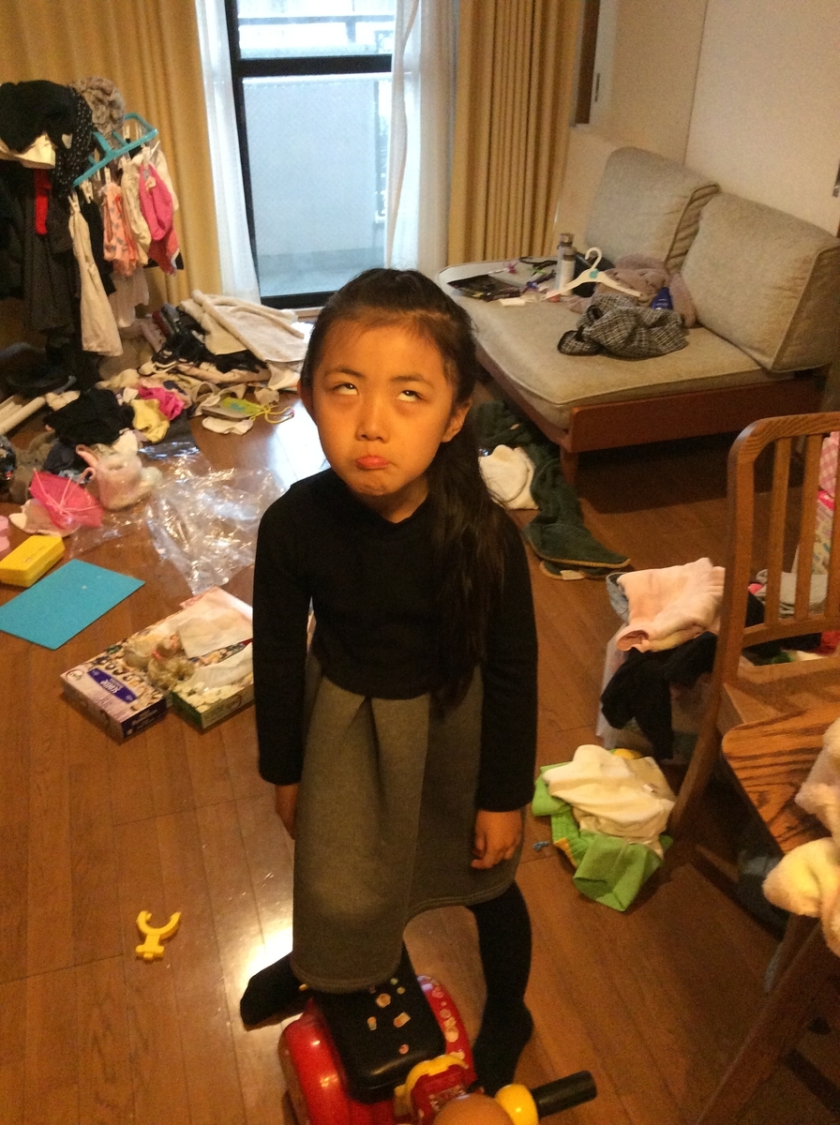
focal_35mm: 32
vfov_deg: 56.9
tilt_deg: -33.5
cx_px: 420
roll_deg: +0.4
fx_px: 1038
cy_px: 562
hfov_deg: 44.0
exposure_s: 1/20
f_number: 2.4
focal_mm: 3.3
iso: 250
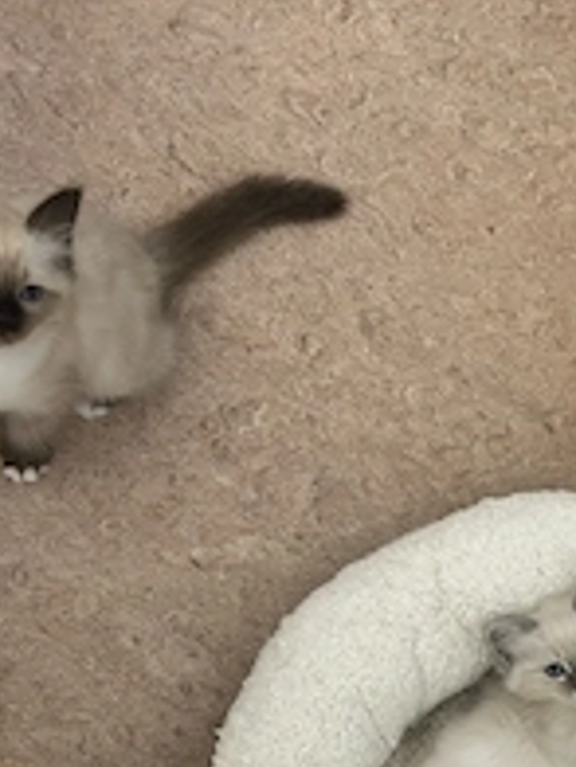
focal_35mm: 53
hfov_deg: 26.9
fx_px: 1176
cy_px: 767
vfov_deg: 33.1
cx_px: 482
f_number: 1.5
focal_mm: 5.7
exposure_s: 1/50
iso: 160
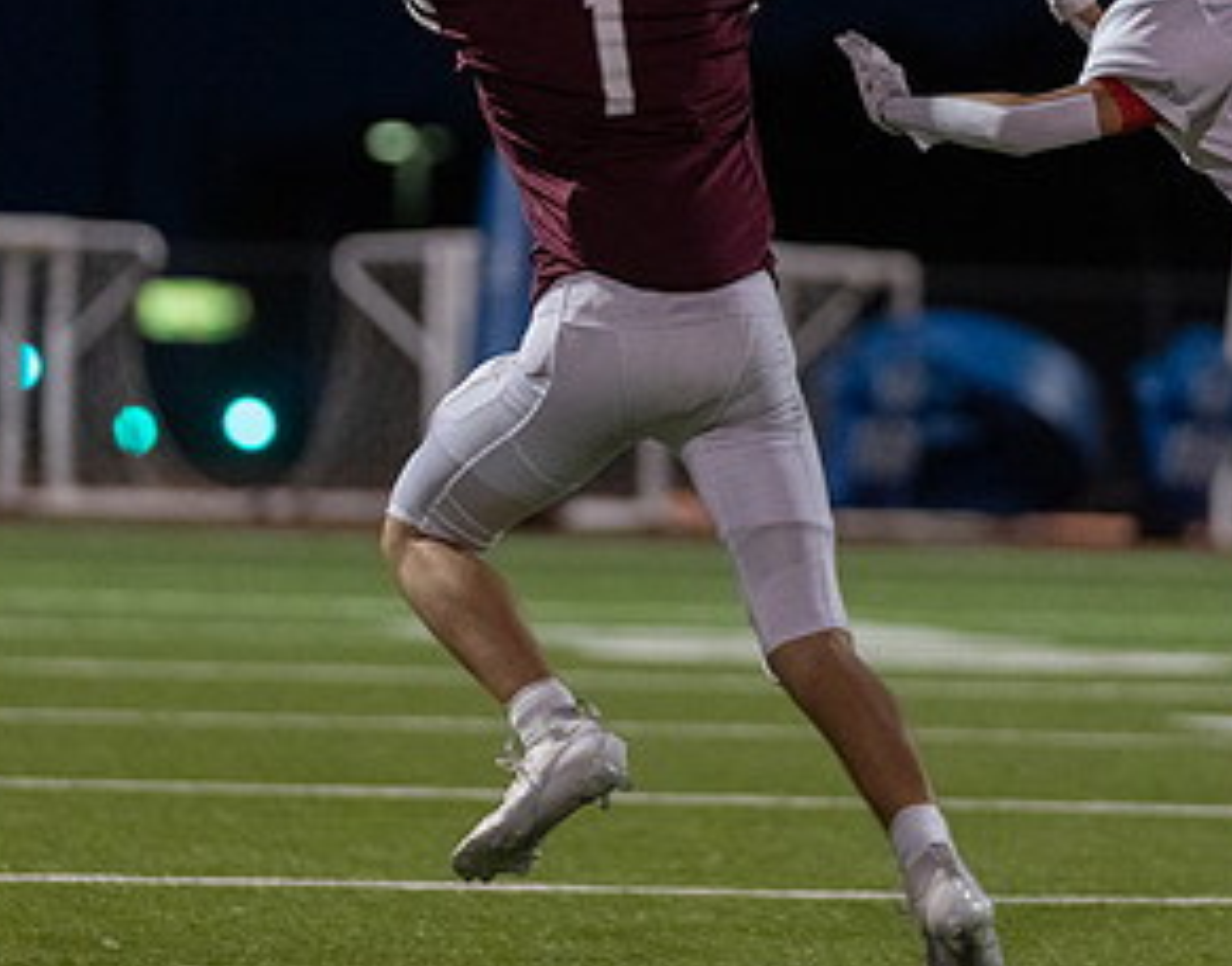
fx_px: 14107
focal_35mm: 390
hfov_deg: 5.0
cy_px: 186
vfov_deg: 3.9
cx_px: 574
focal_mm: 167
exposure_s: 1/1250
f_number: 2.8
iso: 5000
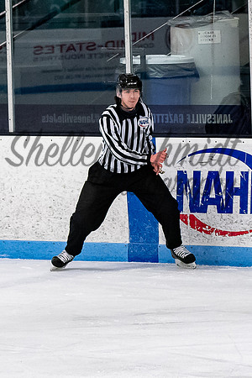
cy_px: 146
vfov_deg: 5.3
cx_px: 128
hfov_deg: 3.6
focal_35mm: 387
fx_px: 4062
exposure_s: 1/800
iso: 2000
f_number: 3.5
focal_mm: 95
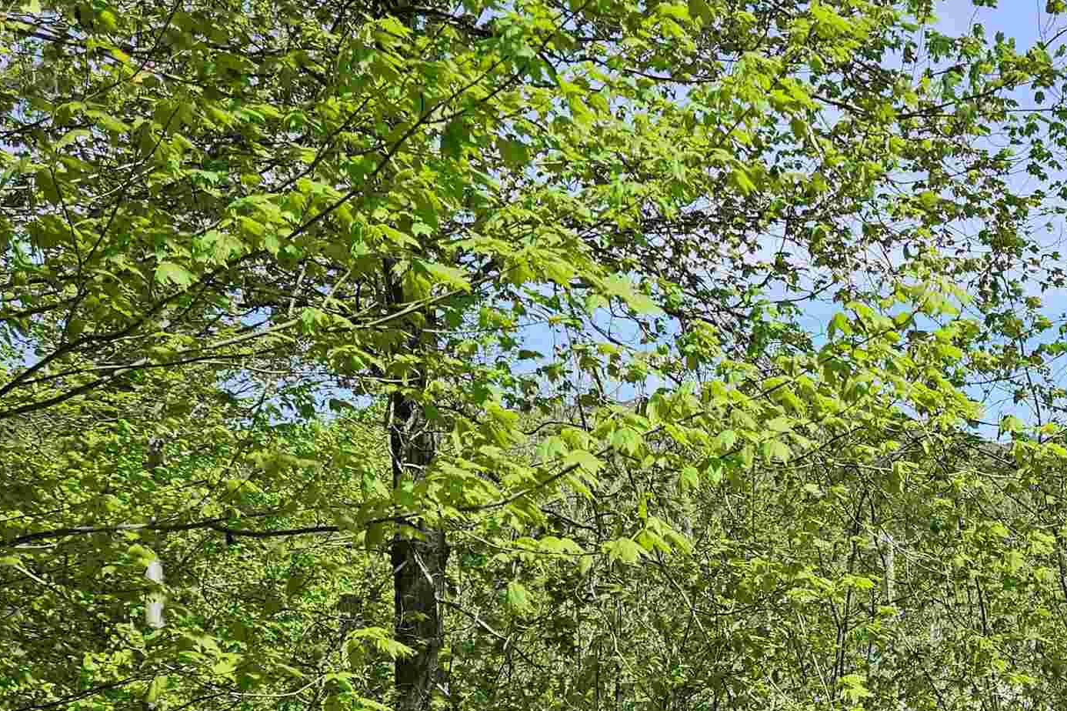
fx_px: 1570
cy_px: 517
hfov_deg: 35.5
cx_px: 942
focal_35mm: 53
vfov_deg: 25.3
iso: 25
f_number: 1.8
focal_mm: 5.4
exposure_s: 1/1525
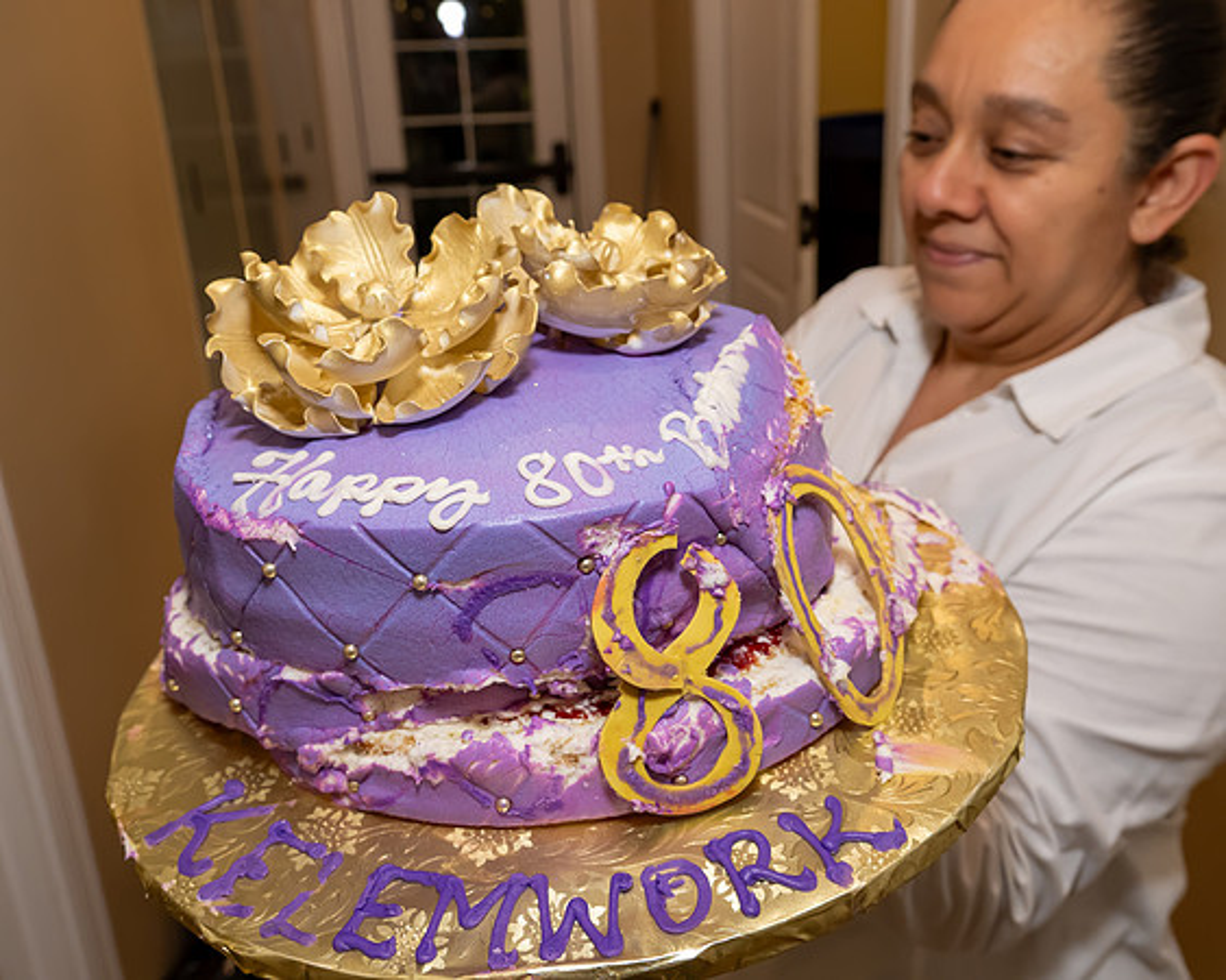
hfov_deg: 56.3
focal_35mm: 32
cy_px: 490
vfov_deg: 46.4
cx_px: 665
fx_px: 1144
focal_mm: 19
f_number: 5.6
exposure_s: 1/250
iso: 1250
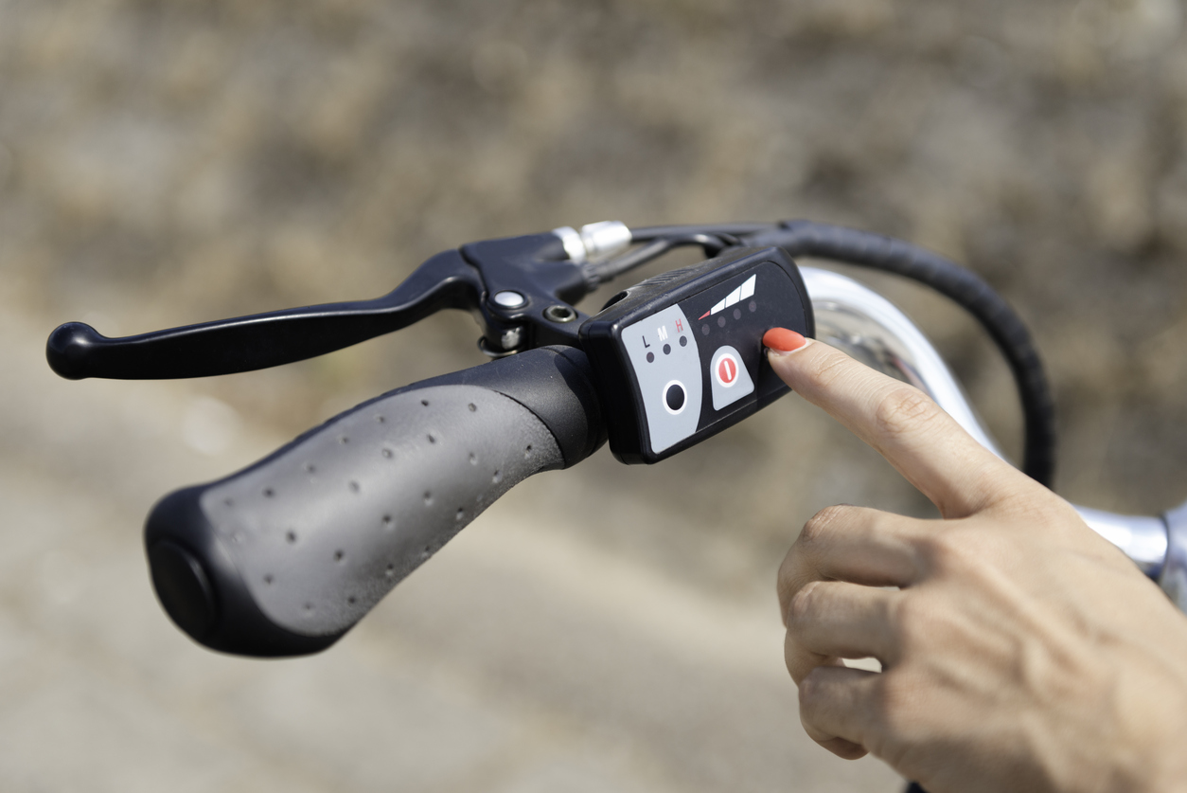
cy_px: 396
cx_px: 594
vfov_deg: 21.9
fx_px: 2045
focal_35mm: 62
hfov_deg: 32.4
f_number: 3.5
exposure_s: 1/1000
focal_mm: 62
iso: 200
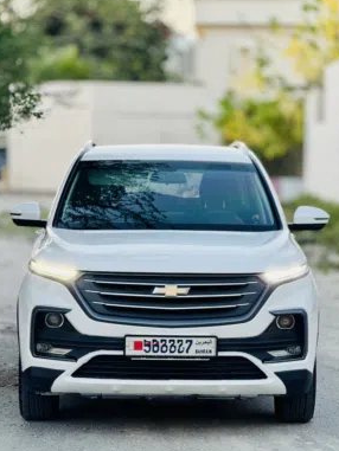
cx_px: 172
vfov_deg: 15.6
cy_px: 228
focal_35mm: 126
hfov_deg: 11.8
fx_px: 1644
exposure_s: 1/99
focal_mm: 15.66
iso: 160
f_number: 2.8
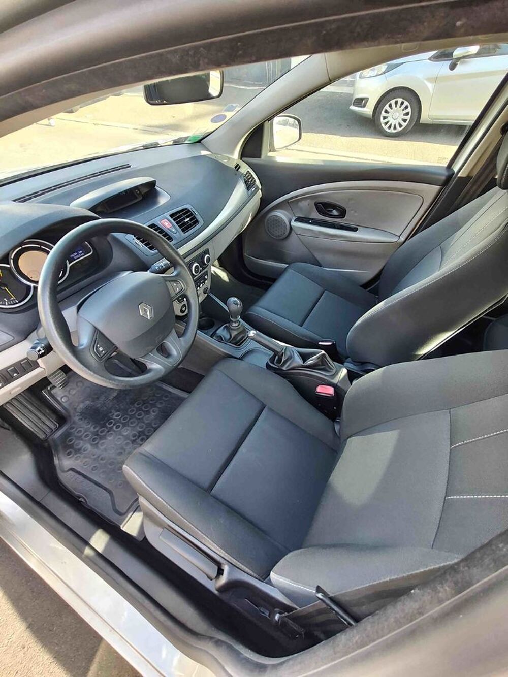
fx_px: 293
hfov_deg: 81.8
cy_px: 338
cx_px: 254
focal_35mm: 15
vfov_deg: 98.2
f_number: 2.2
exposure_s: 1/71.1
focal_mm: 1.67
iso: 320
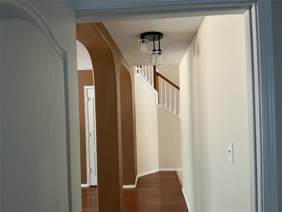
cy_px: 106
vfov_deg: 48.2
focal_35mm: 29
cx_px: 141
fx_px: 236
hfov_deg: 61.7
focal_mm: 3
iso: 250
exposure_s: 1/60
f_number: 1.8
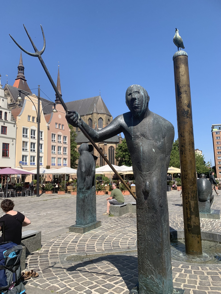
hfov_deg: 53.1
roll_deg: +2.4
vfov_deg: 67.3
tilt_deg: +7.4
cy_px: 147
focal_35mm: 26
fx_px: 221
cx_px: 110
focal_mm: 4.25
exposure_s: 1/2114
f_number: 1.8
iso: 25
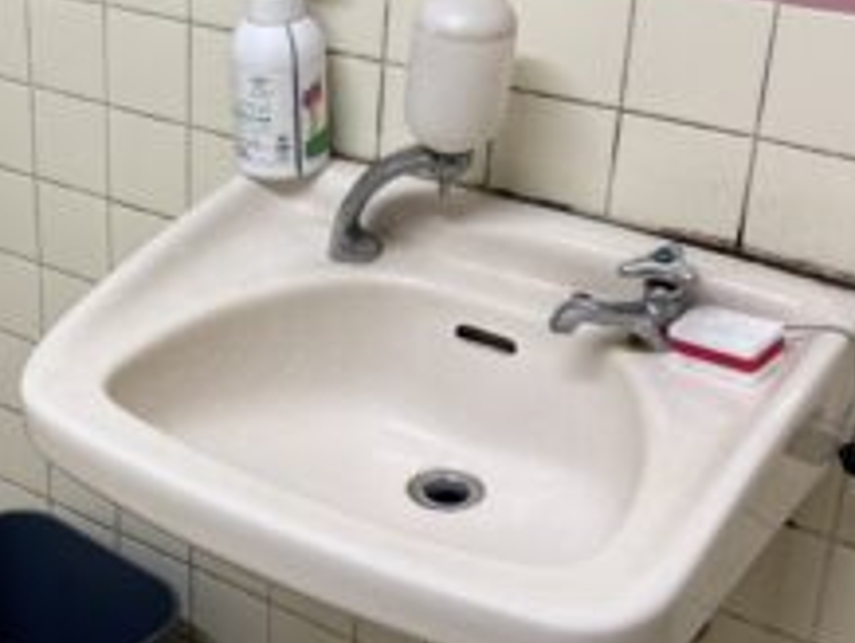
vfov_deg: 22.3
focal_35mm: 66
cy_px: 282
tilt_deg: -25.0
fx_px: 1632
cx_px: 12
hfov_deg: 27.7
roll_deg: +3.9
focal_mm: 6.76
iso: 160
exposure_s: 1/60
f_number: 1.78
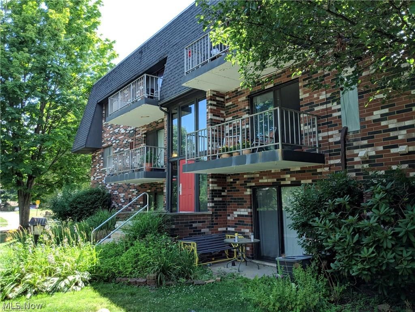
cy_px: 156
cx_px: 208
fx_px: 324
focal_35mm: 27
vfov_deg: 51.4
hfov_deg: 65.3
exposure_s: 1/616
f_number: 1.8
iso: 51
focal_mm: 4.44
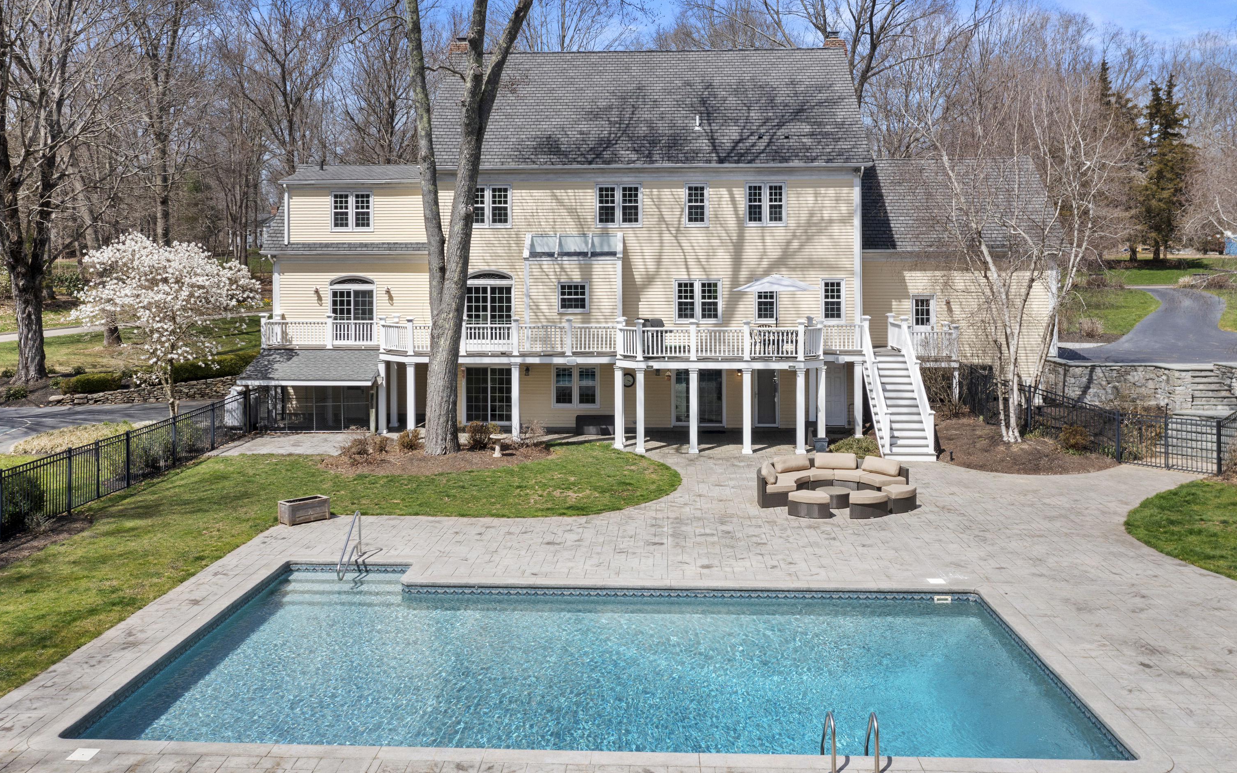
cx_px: 623
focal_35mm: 29
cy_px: 401
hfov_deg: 64.6
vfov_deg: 43.1
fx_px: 978
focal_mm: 10.26
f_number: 5.6
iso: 100
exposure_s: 1/200
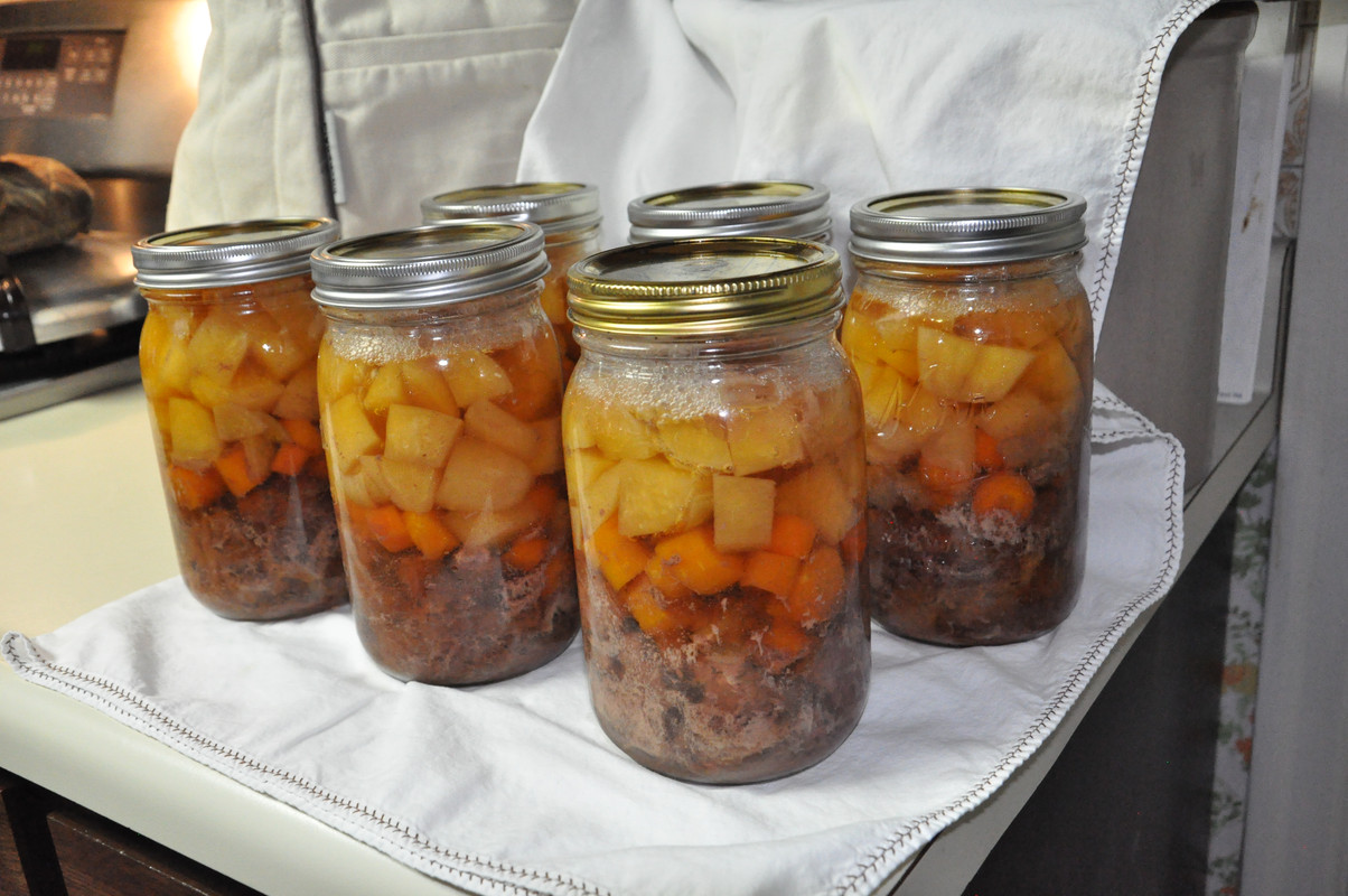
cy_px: 448
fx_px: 1347
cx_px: 674
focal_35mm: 36
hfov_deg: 53.2
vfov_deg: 36.8
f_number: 5.6
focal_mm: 24
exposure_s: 1/60
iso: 3200
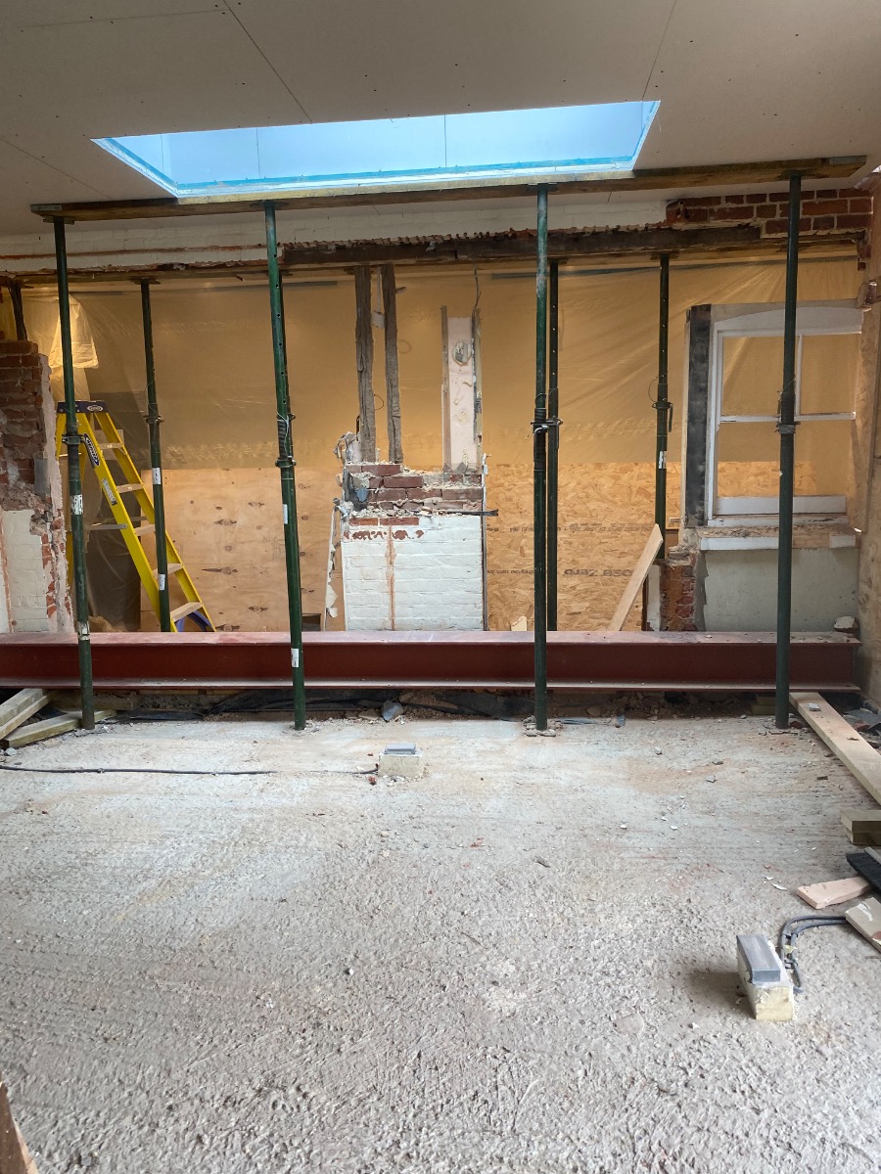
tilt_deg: -11.0
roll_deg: +1.0
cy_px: 587
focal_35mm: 26
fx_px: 882
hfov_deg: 53.1
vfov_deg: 67.3
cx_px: 440
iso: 100
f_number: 1.8
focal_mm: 4.25
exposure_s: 1/100
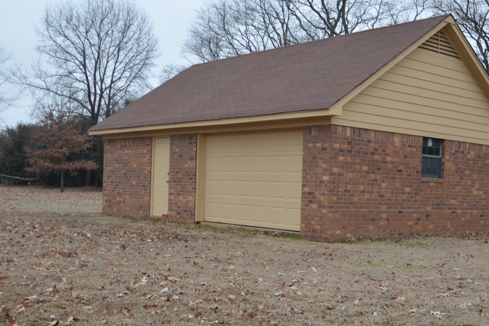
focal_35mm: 49
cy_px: 208
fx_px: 666
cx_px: 295
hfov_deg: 40.1
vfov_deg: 27.4
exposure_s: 1/50
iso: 100
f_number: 4.5
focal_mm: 24
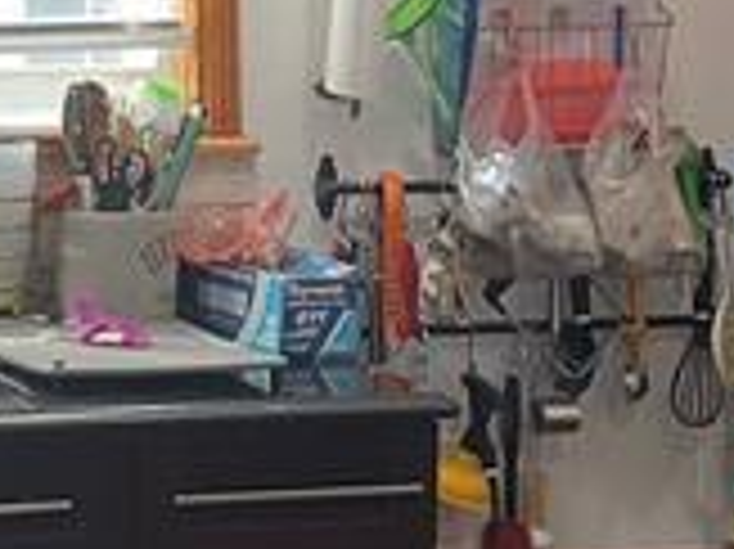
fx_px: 3856
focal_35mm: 182
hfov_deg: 10.9
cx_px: 482
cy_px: 99
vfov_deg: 8.1
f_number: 1.8
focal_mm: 3
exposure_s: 1/120
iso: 64
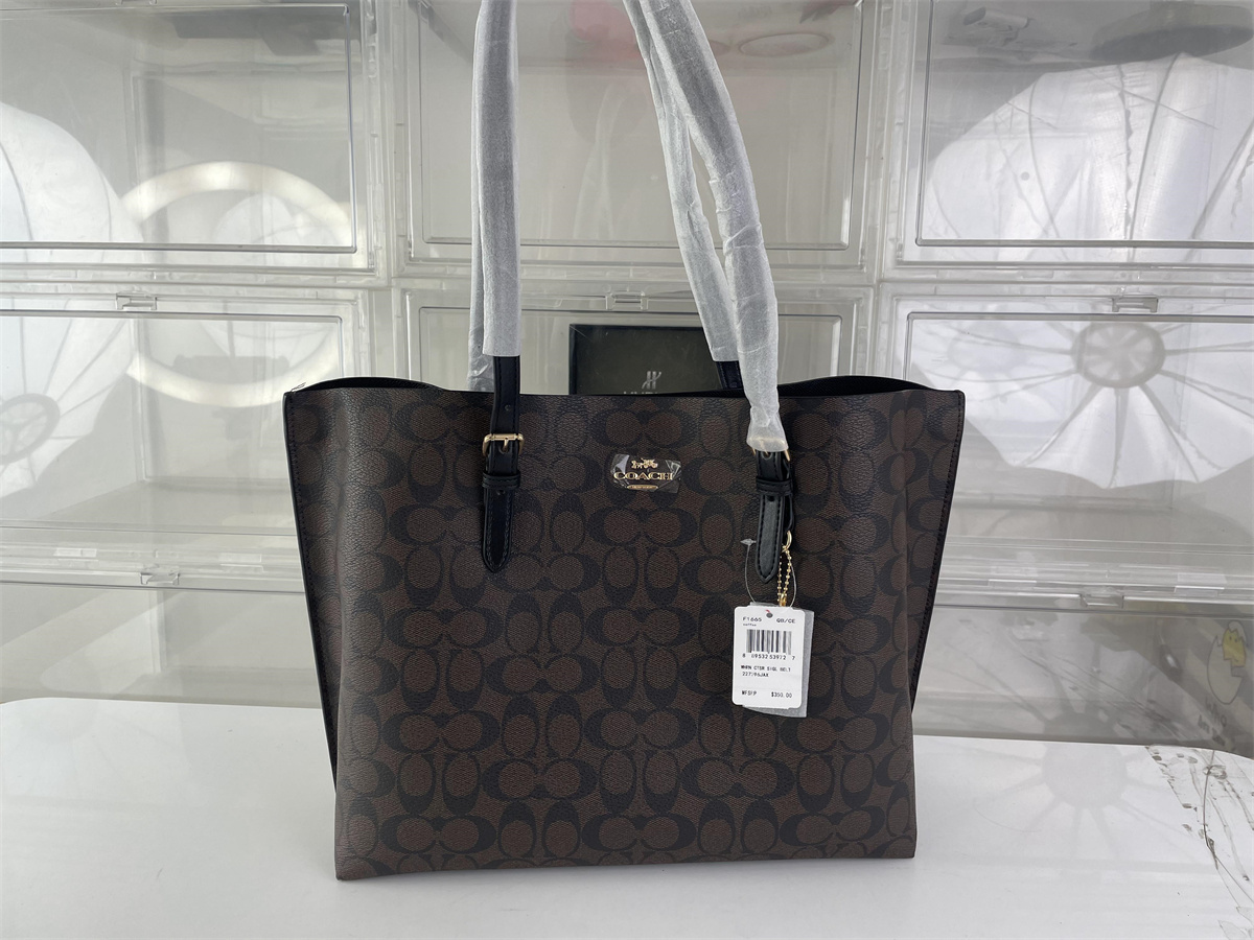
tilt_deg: -9.6
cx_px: 627
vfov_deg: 53.1
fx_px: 942
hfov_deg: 67.3
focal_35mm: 26
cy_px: 470
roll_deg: -0.8
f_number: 1.6
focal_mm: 4.2
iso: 32
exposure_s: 1/214
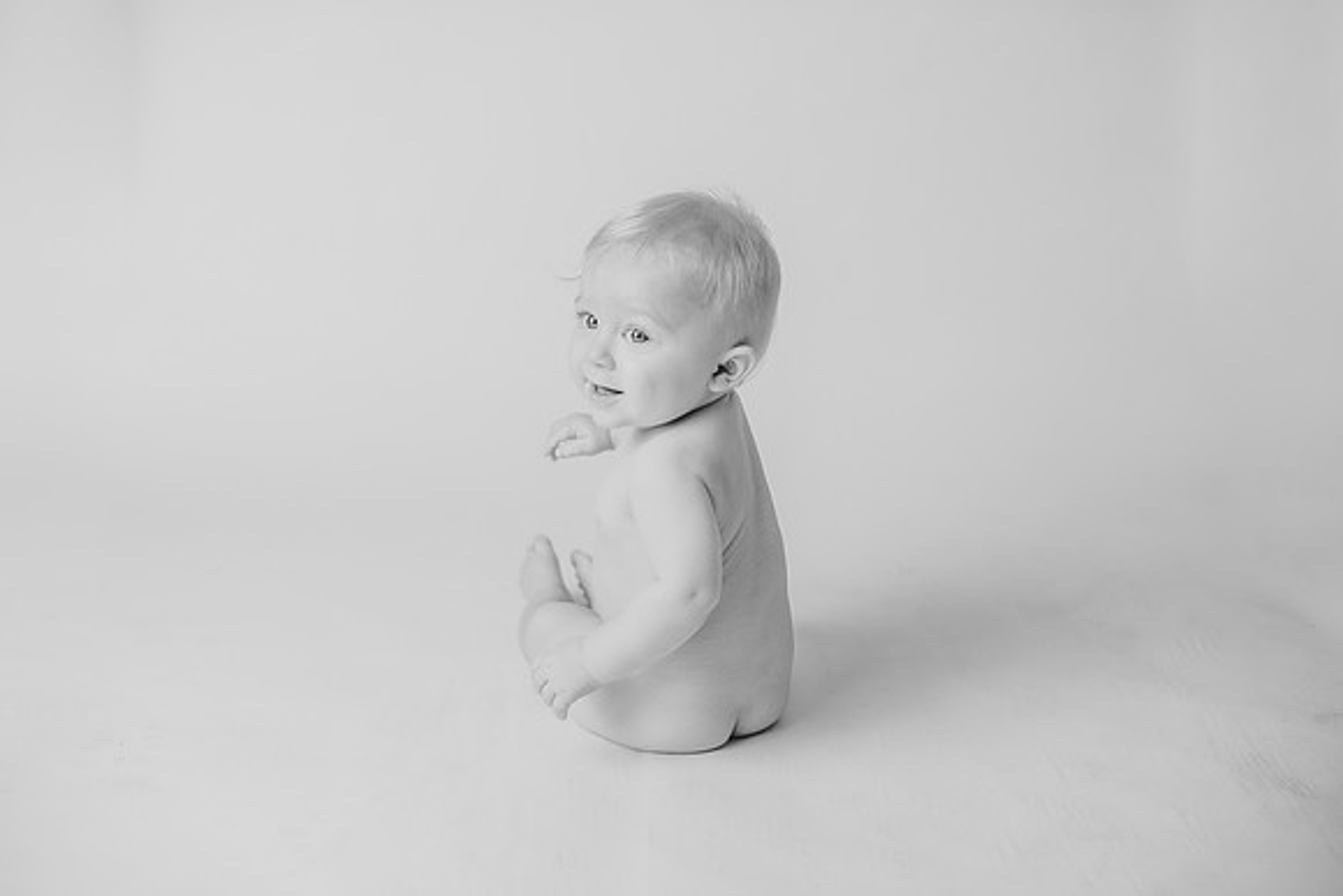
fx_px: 1866
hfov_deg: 39.6
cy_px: 448
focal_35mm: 50
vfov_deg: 27.0
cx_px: 672
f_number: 2.8
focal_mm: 50
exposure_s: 1/160
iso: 100
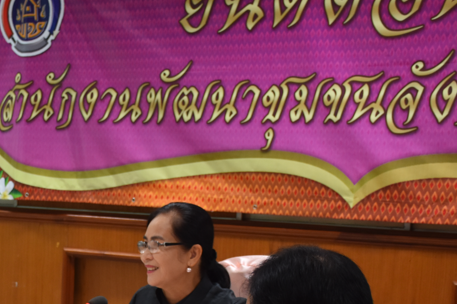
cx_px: 30
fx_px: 1142
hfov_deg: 22.0
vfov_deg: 14.8
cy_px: 333
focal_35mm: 90
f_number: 4
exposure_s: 1/60
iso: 640
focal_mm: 26
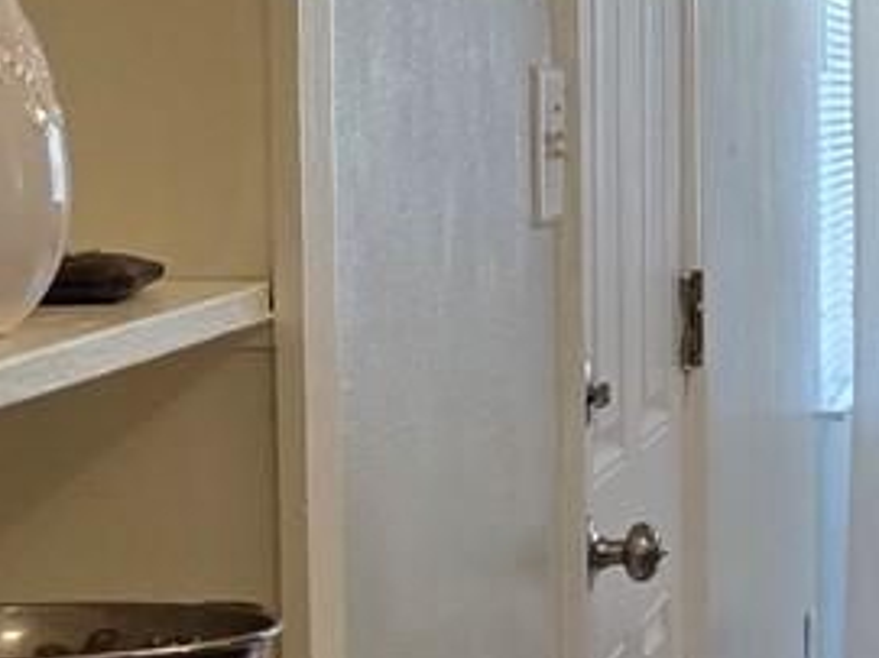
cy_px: 188
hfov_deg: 11.0
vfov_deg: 10.9
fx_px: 3452
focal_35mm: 136
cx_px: 2410
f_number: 1.7
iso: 200
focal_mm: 6.3
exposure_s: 1/120
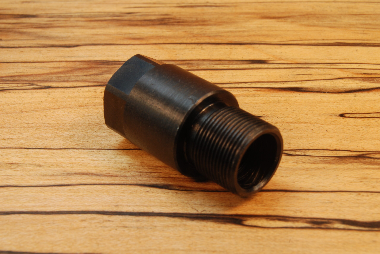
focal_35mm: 82
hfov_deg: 24.6
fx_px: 872
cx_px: 190
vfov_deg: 16.6
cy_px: 127
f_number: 20
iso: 200
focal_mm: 55
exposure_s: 1/13
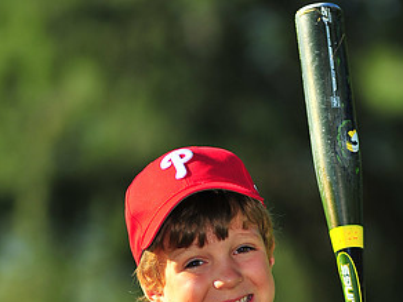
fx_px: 4005
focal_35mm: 344
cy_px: 389
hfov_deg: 5.8
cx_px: 221
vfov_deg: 4.3
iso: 200
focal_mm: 180
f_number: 4
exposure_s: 1/1600
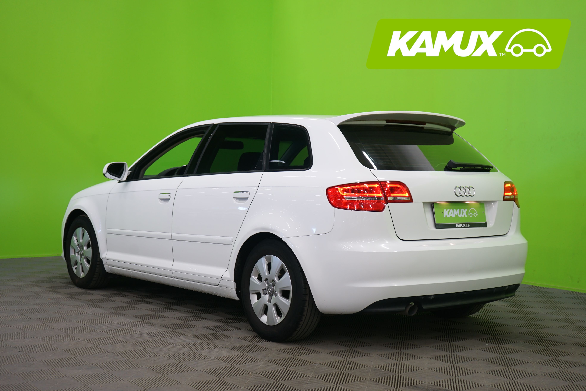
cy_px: 196
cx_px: 293
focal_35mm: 50
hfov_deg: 39.6
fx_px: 814
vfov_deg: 27.0
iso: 400
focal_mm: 50
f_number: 5
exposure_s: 1/10
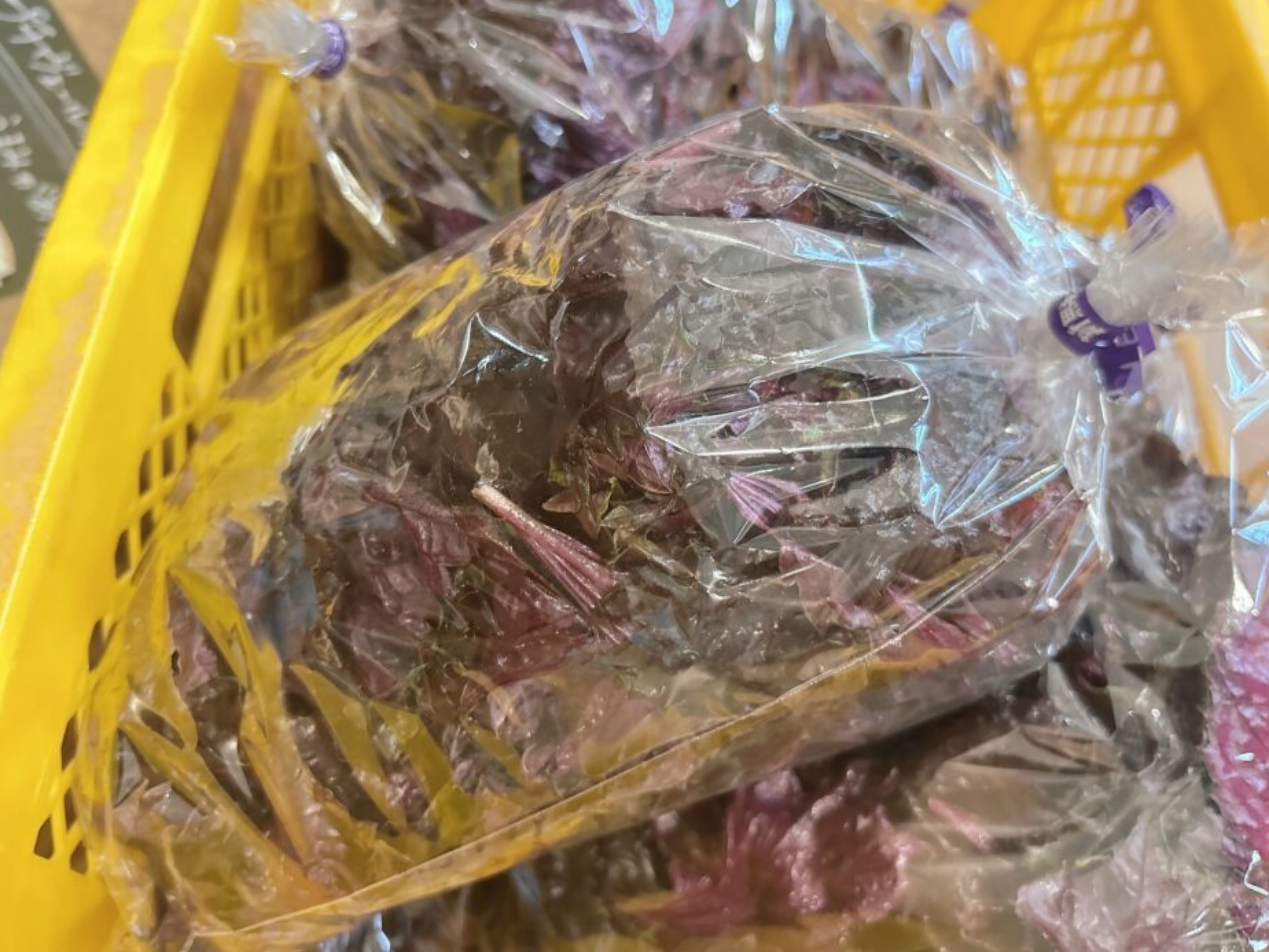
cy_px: 477
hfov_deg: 65.3
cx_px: 655
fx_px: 990
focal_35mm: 27
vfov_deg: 51.4
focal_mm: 5.96
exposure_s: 1/60
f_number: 1.6
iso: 400
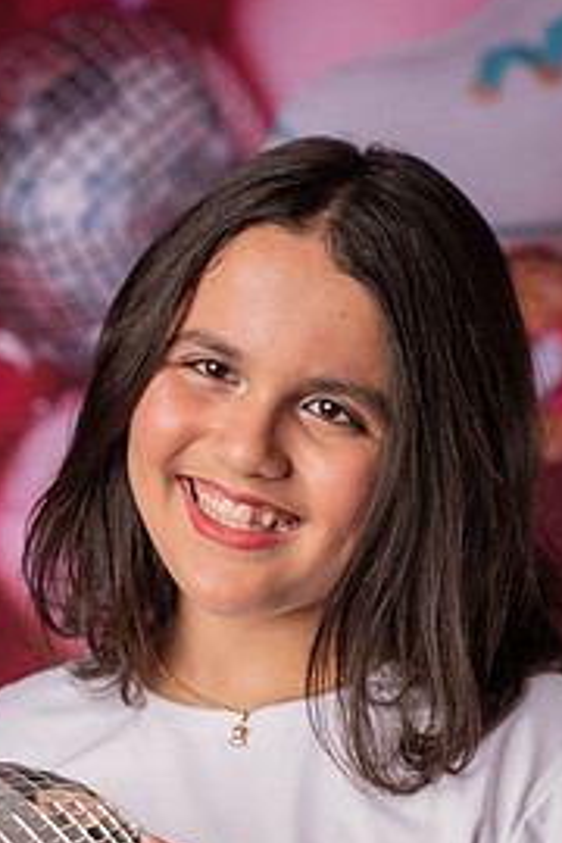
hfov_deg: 12.4
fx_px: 2576
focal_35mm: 110
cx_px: 169
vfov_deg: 18.5
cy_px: 581
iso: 125
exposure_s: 1/250
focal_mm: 66
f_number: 4.5
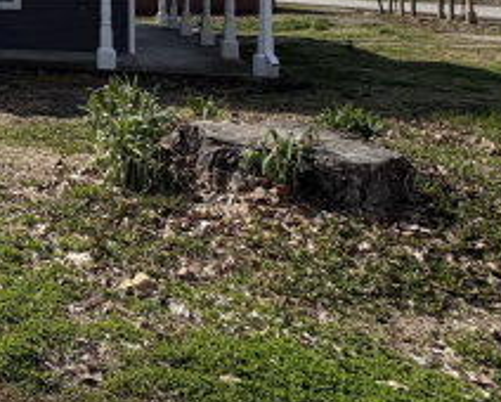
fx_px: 638
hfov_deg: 30.4
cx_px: -197
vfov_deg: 31.6
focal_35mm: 43
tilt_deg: +0.1
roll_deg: -0.5
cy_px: -24
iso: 50
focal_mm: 2.22
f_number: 2.2
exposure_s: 1/2985
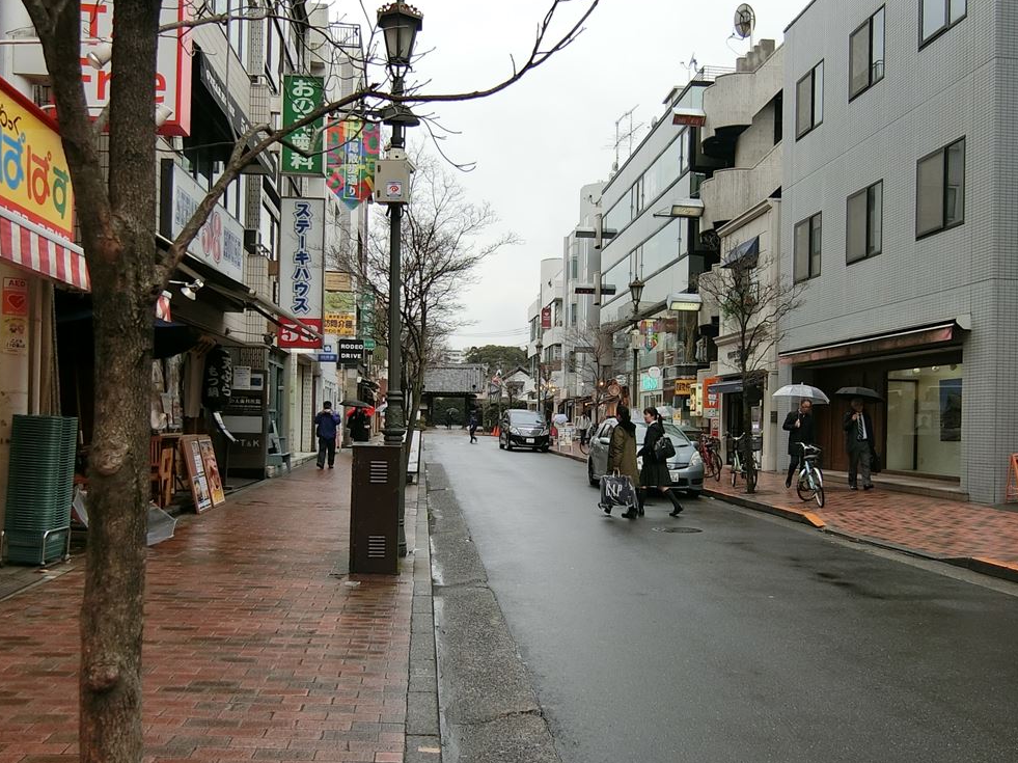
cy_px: 428
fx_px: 911
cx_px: 541
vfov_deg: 45.3
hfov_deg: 58.3
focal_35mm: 31
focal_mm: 4.06
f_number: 2.7
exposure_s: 1/320
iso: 80
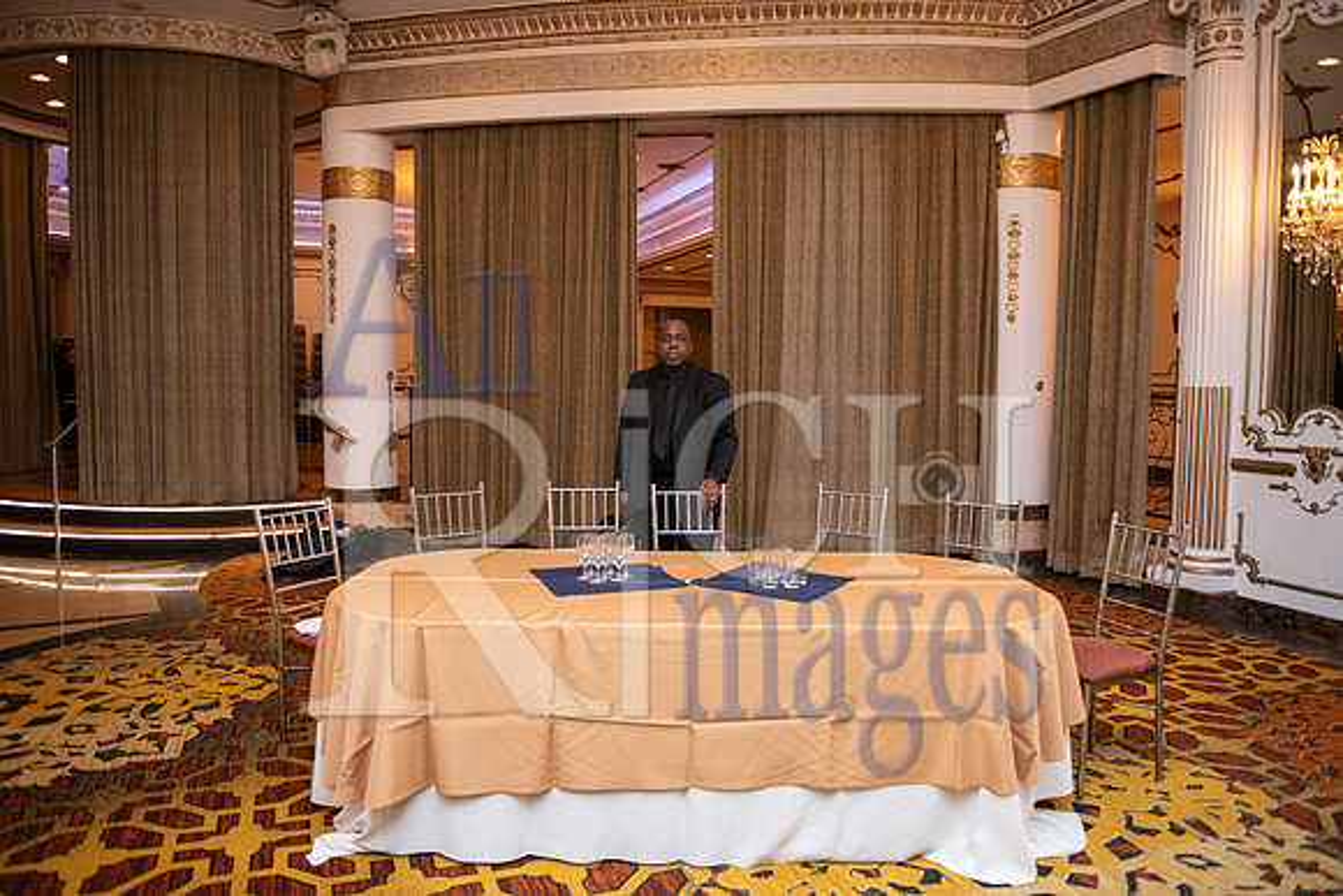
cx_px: 672
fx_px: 970
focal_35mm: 26
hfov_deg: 69.4
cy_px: 448
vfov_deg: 49.6
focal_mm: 26
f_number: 3.2
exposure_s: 1/160
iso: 1600
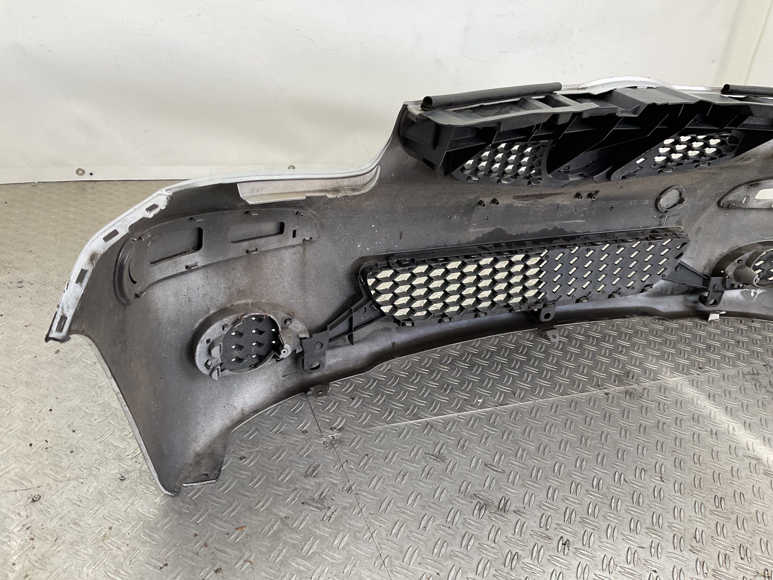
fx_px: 648
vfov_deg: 48.2
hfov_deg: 61.7
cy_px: 290
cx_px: 386
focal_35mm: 29
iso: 32
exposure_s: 1/120
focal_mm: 3
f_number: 1.8
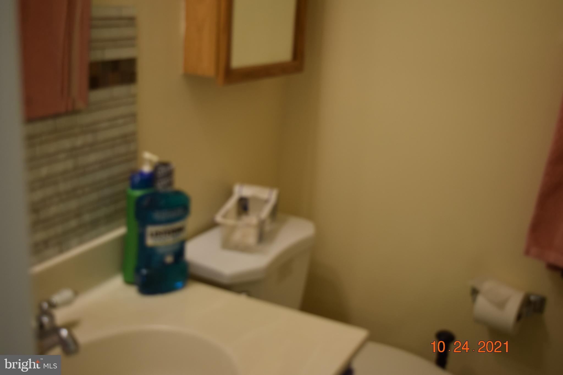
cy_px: 188
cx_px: 282
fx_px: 657
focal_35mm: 42
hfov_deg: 46.4
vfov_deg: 31.9
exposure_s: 1/80
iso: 400
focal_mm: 28
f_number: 4.2
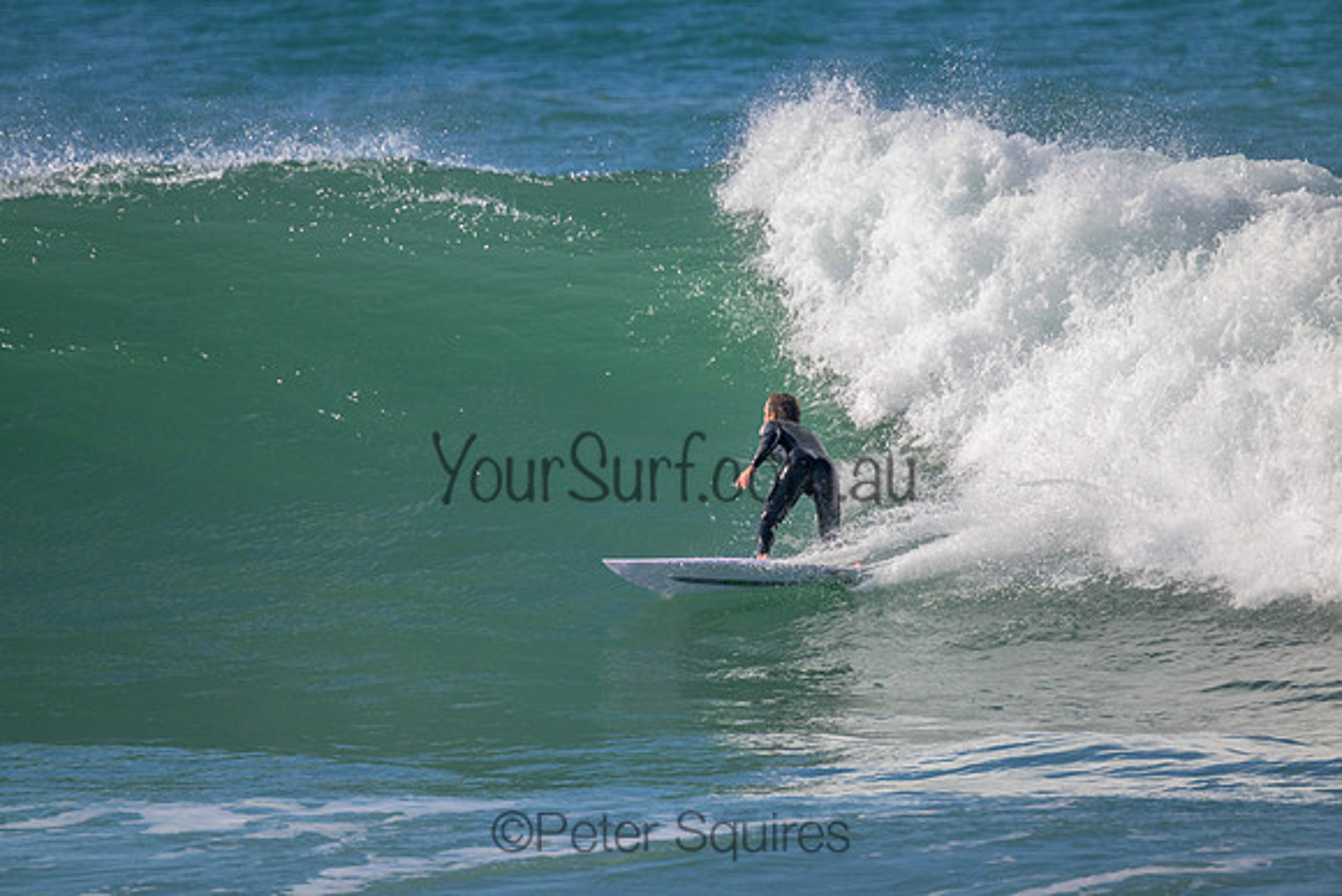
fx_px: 29828
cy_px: 448
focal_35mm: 800
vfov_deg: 1.7
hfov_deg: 2.6
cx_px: 671
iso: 1000
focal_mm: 800
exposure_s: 1/2000
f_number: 11
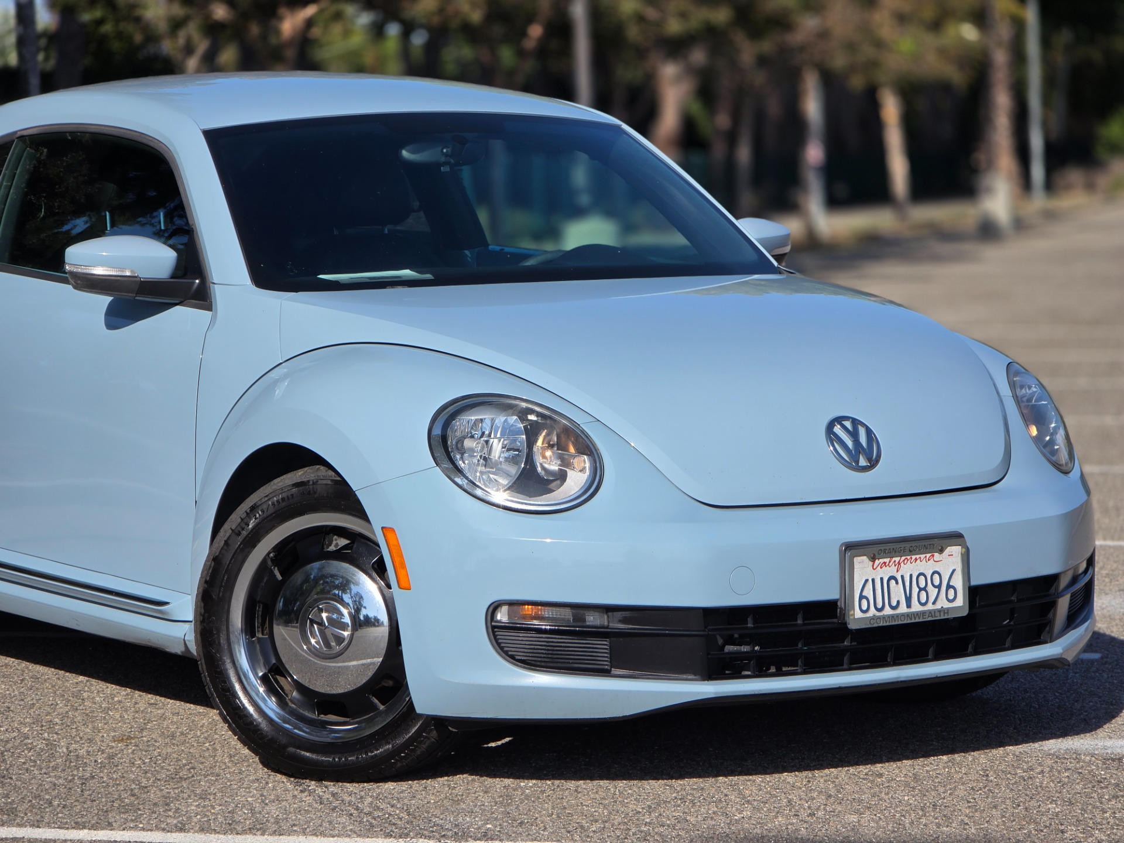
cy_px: 422
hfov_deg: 17.1
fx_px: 3734
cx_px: 562
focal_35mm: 115
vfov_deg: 12.9
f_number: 3.4
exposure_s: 1/736
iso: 32
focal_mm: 18.6
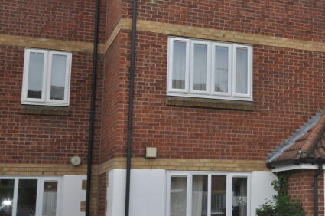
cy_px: 88
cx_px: 307
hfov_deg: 29.4
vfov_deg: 20.8
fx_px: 586
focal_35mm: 65
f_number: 9
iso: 200
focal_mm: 18
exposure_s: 1/200
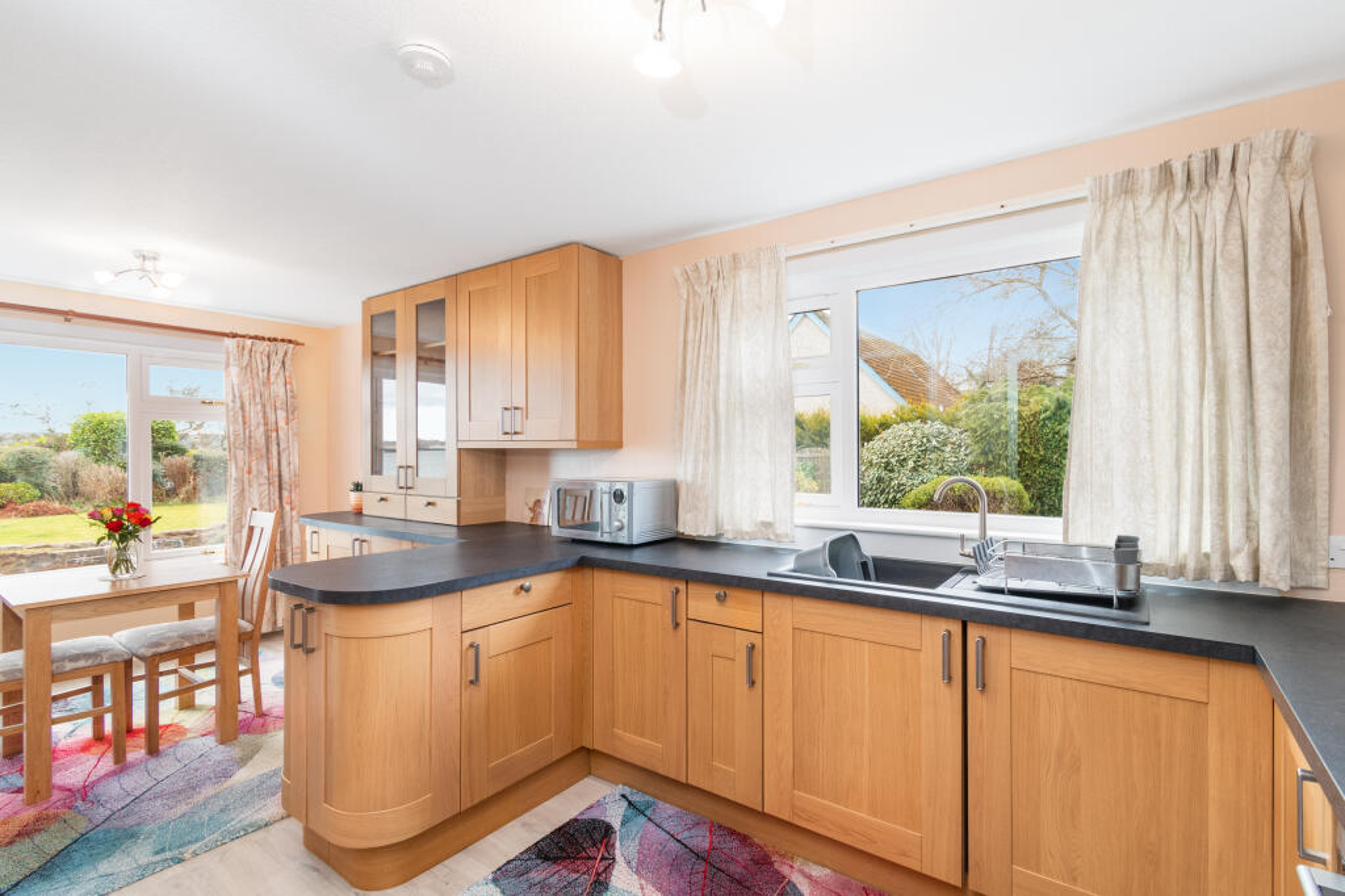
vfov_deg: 77.3
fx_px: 560
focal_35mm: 15
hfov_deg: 100.4
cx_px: 672
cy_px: 448
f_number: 8
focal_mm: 10
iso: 320
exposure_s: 1/8
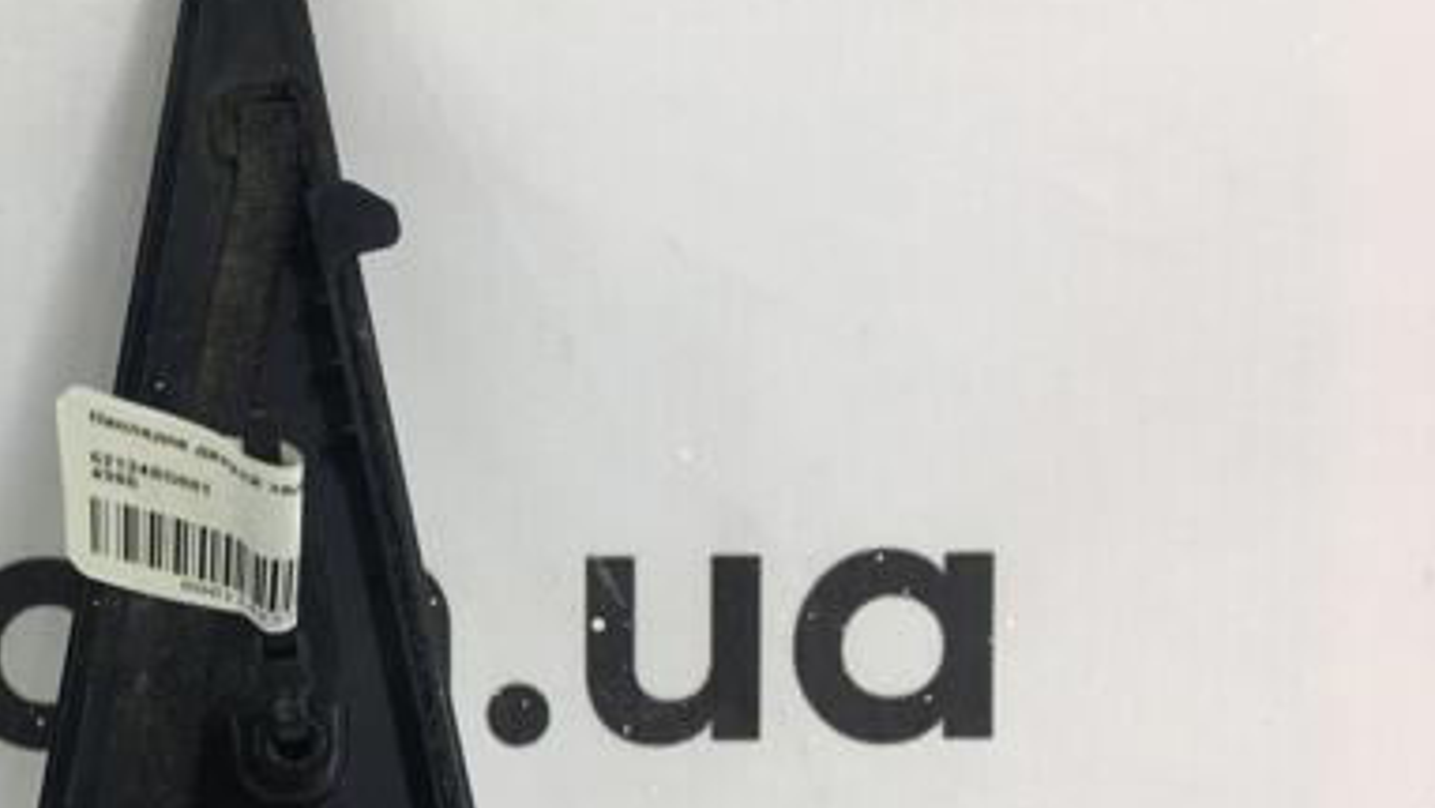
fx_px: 2017
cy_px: 575
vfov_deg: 22.5
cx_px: 237
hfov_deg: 37.4
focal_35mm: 53
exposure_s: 1/50
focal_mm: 4.15
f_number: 2.2
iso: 32
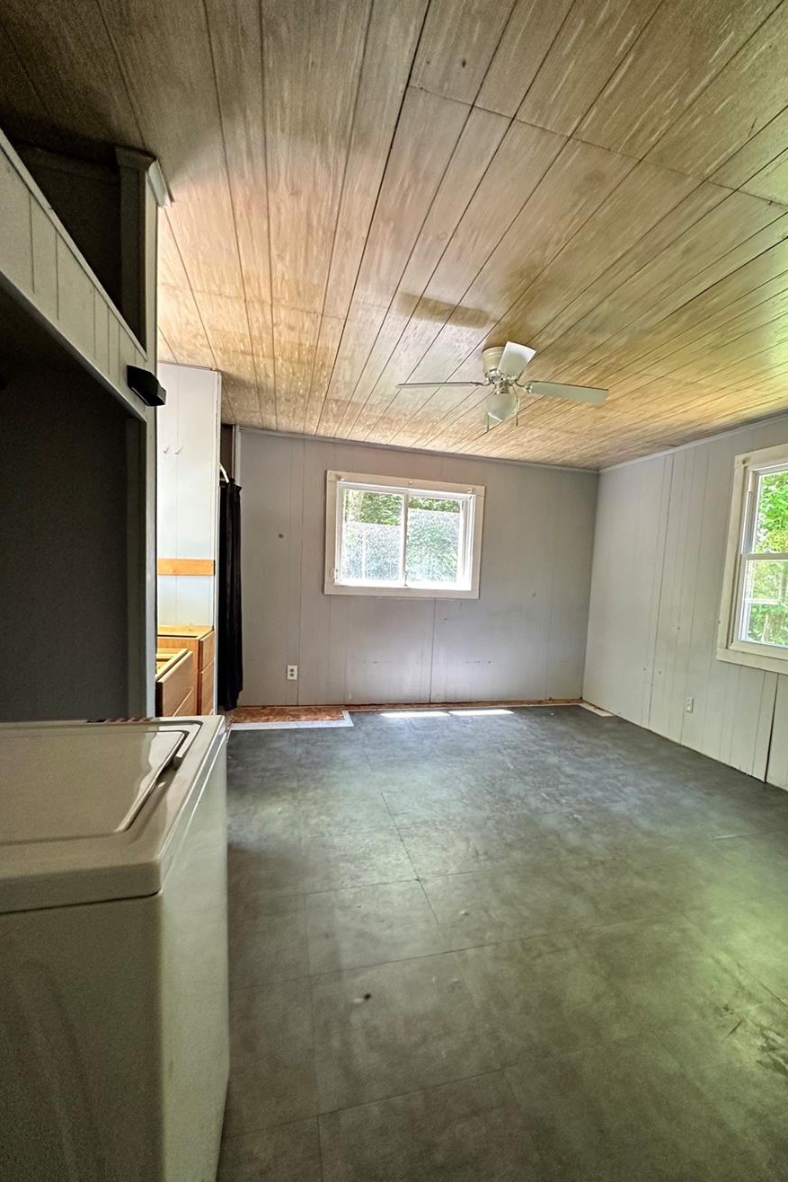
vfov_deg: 93.1
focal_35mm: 17
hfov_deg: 69.9
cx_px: 461
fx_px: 558
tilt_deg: -4.9
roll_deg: -3.2
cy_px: 632
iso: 320
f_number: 2.2
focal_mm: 2.22
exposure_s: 1/82
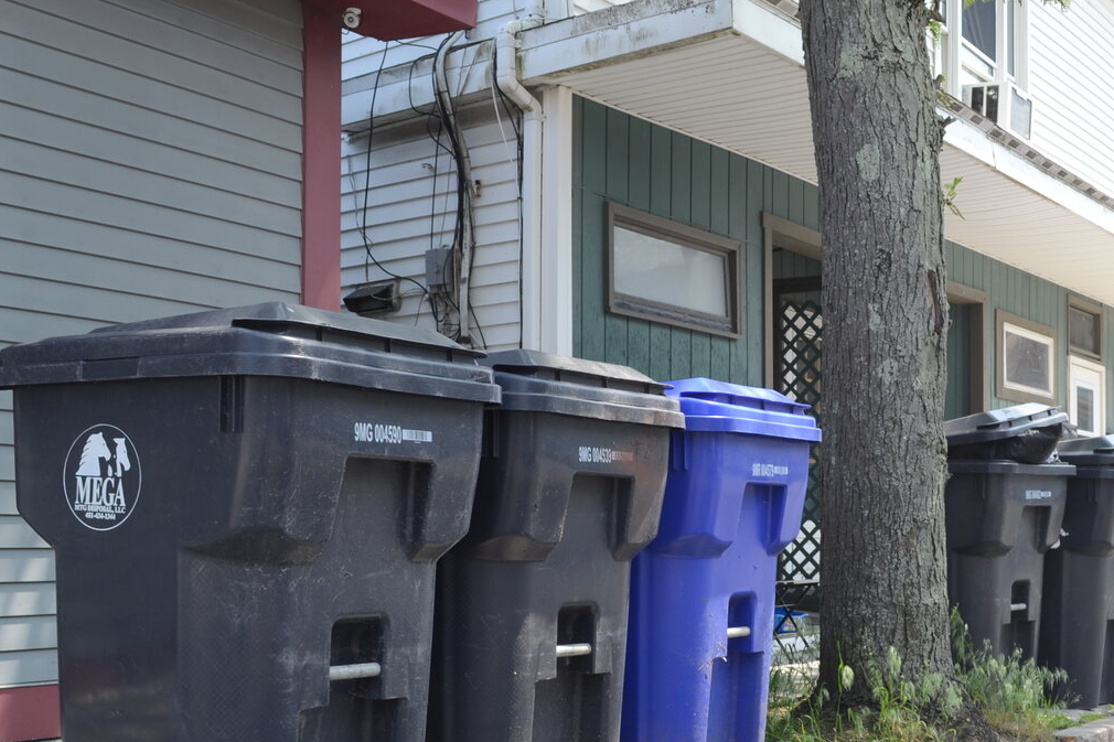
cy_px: 520
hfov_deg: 40.0
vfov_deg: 27.3
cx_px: 708
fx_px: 1516
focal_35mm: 49
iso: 100
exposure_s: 1/60
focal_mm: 22
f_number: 8
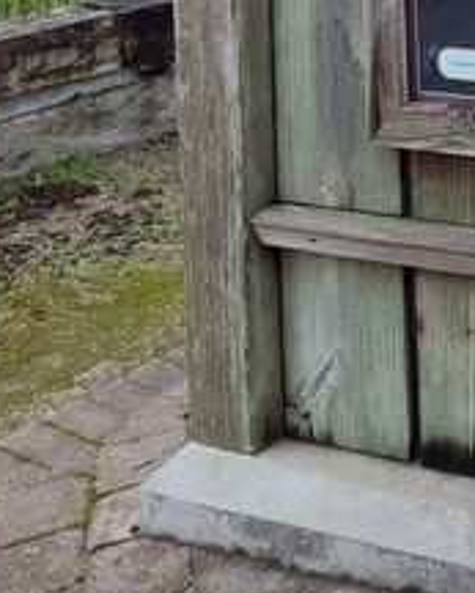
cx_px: 744
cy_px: -354
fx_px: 1458
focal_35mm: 83
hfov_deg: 16.6
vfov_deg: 19.4
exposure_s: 1/200
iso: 163
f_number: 1.8
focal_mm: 5.56
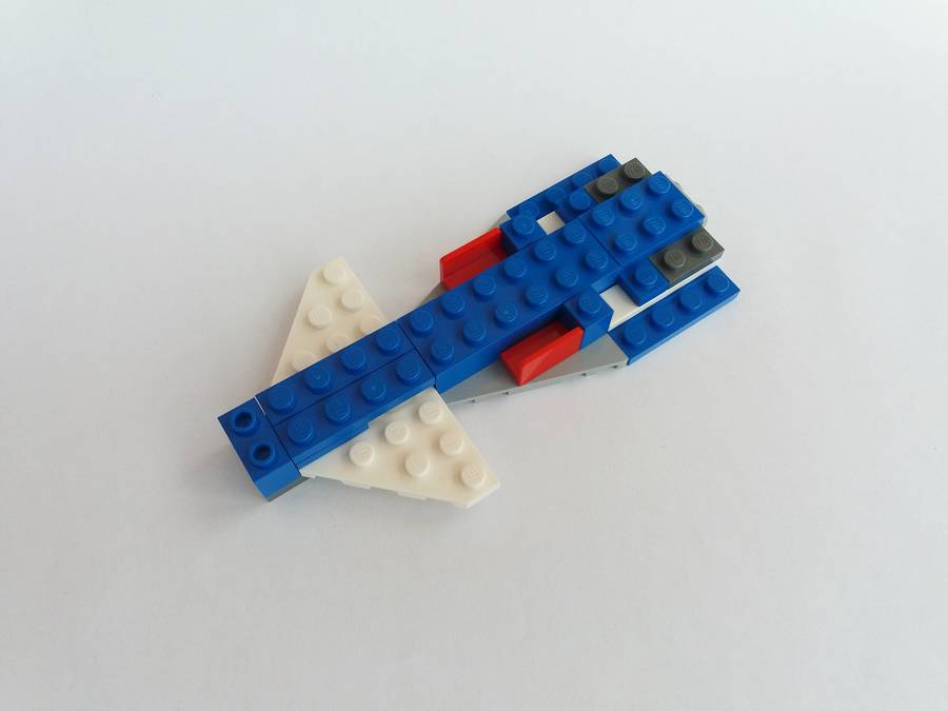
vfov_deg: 49.7
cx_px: 474
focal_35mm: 28
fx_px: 767
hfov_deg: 63.4
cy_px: 356
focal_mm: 3.7
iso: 64
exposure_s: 1/342
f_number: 1.9
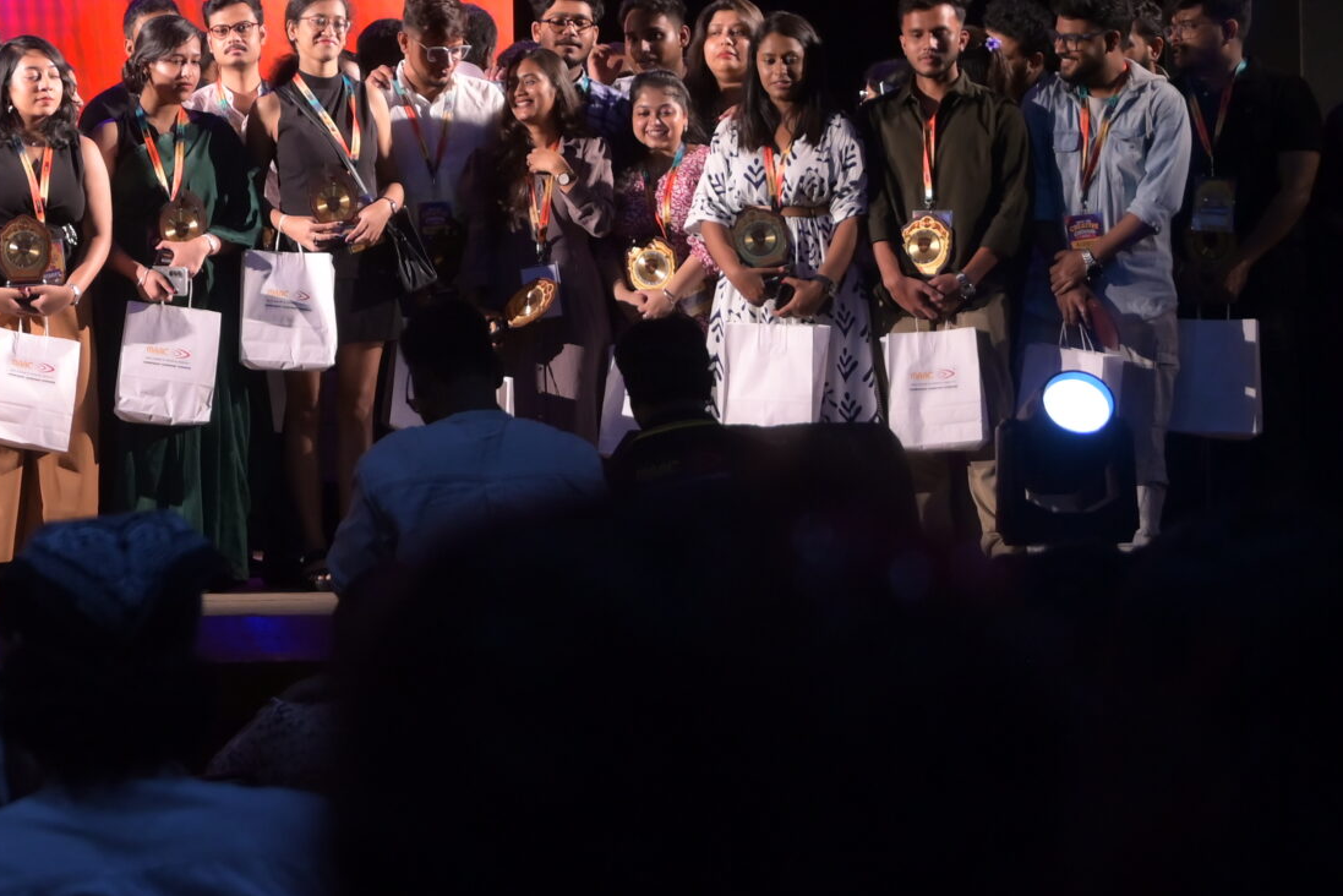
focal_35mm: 112
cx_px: -209
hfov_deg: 17.5
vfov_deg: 12.2
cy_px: 233
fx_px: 4179
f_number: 4
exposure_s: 1/160
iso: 1000
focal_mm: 48
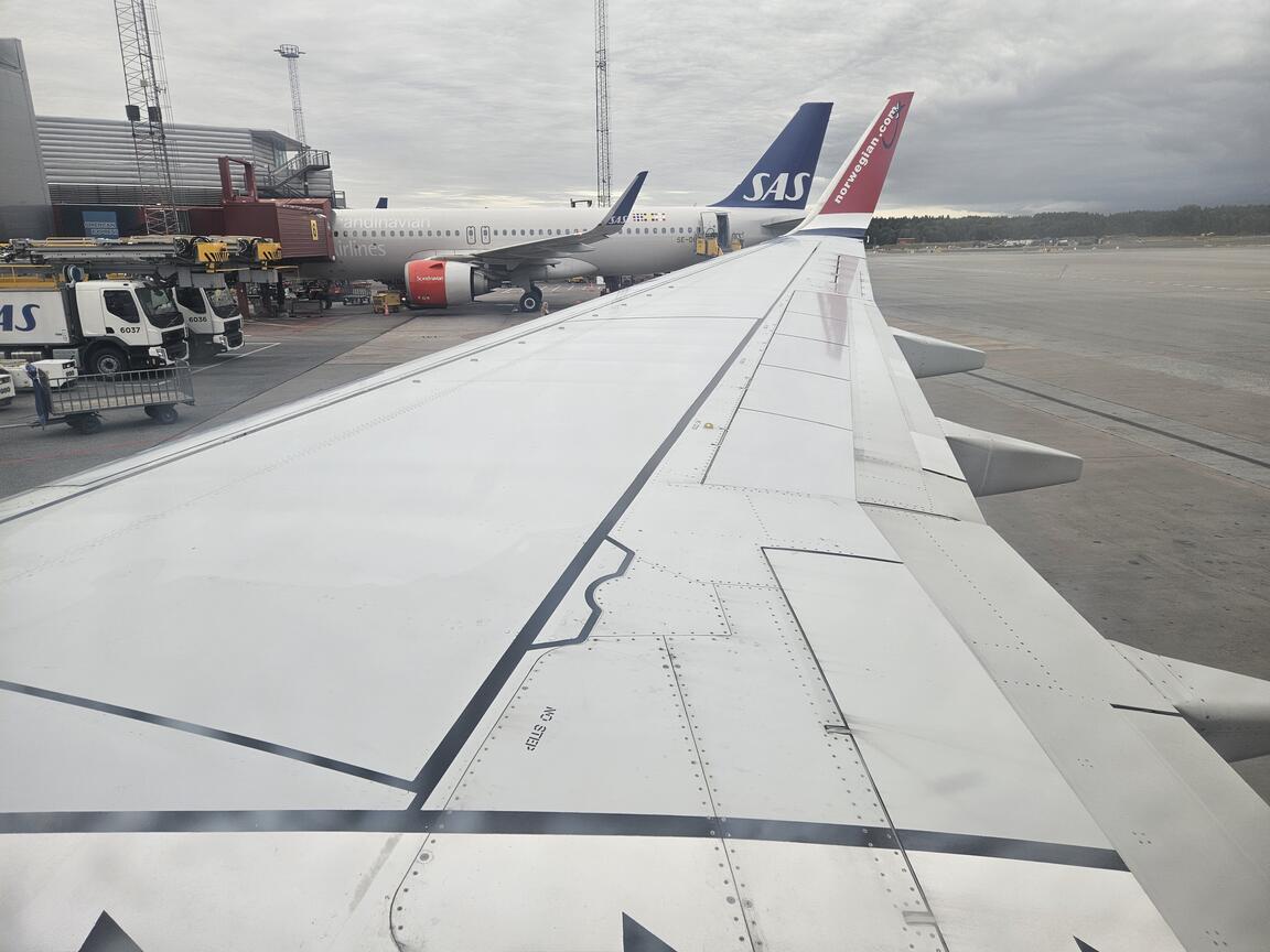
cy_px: 476
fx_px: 844
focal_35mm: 23
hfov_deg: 73.9
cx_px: 635
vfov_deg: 58.9
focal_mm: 5.4
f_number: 1.8
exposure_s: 1/267
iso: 25
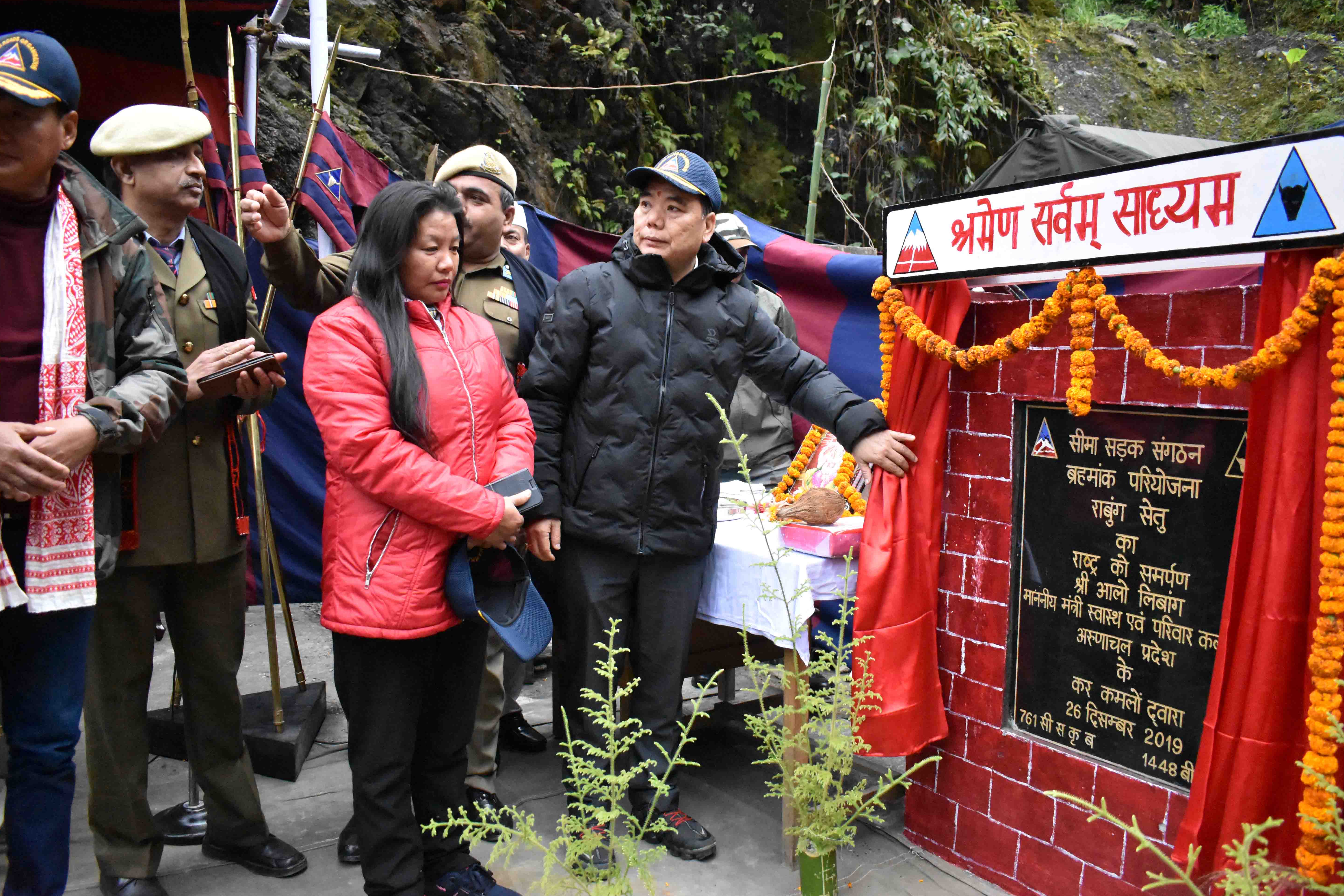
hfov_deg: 65.5
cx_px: 672
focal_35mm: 28
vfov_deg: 46.4
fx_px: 1045
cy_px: 440
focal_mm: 18
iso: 7200
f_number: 3.5
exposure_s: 1/4000
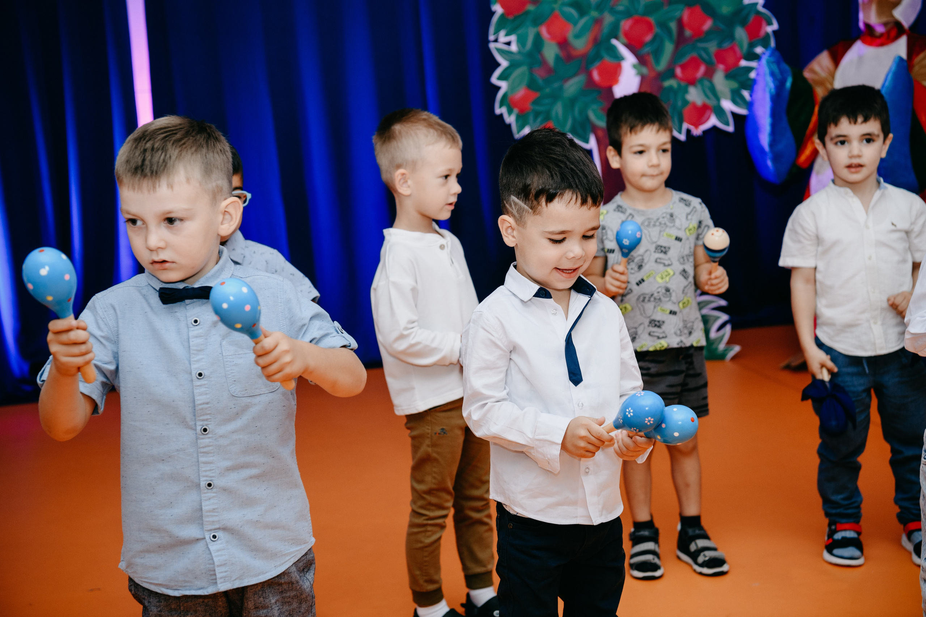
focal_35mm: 52
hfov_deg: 38.2
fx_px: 1338
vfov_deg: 26.0
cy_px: 308
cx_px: 463
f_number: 4
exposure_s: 1/160
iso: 250
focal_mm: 52
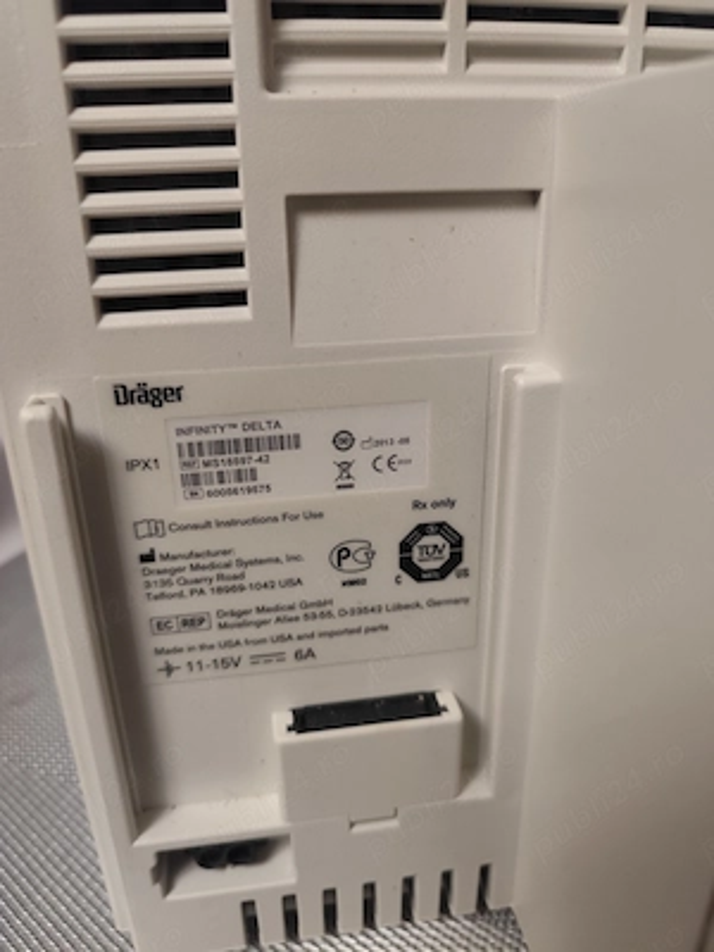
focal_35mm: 23
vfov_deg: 73.9
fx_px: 633
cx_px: 357
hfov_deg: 58.9
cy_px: 476
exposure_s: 1/50
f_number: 1.65
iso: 1000
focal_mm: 6.14
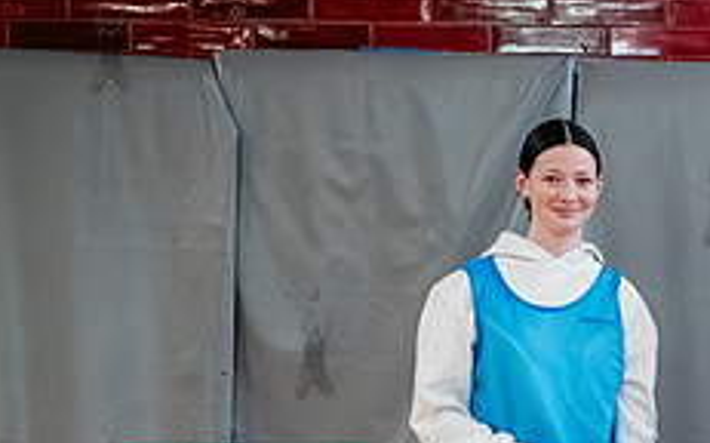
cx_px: 840
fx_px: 1972
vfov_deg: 12.6
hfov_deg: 19.3
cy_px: 460
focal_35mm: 102
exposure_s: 1/800
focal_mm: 35
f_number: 5.6
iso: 8000
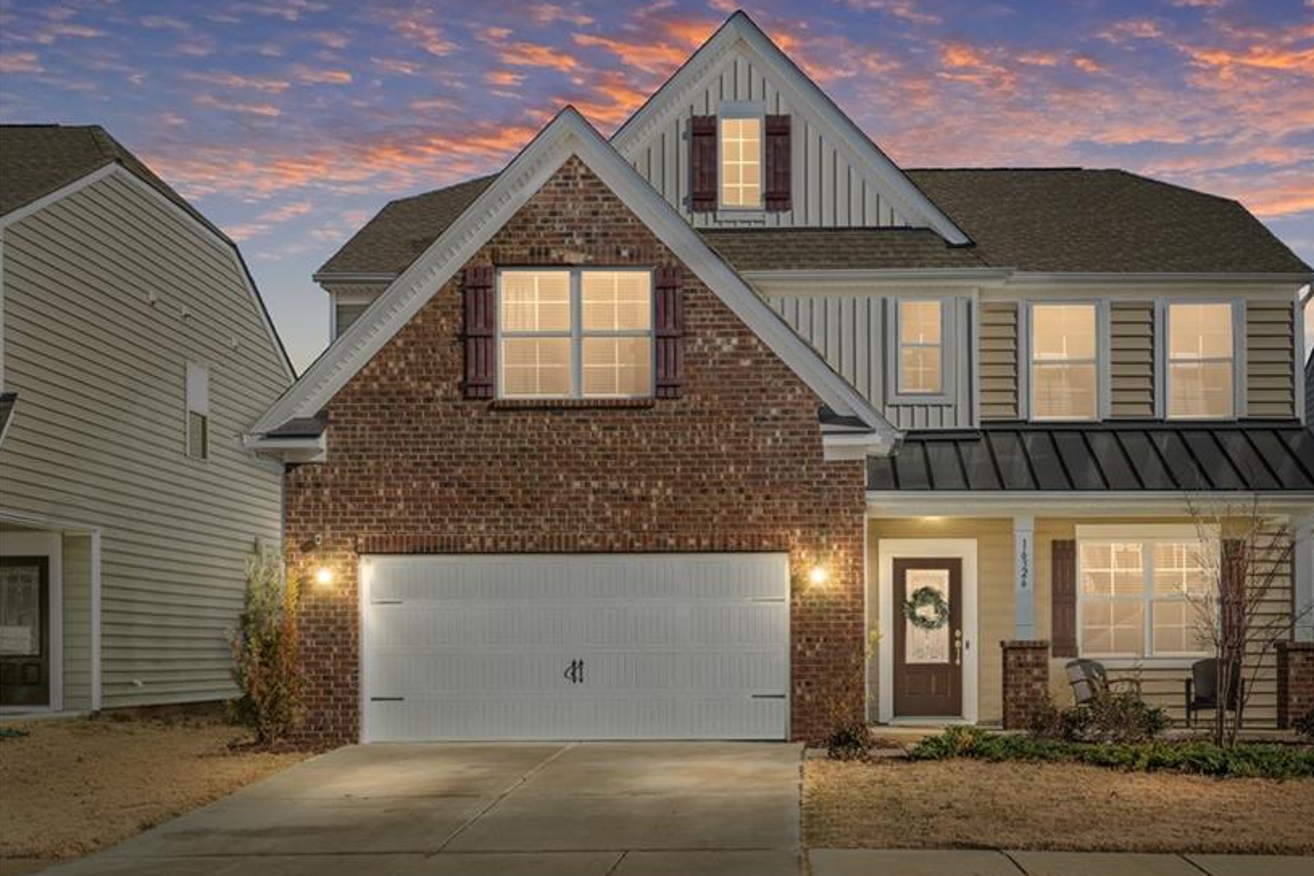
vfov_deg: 30.5
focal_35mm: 44
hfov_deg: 44.1
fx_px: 1606
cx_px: 822
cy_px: 460
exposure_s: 1/200
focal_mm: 35
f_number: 8
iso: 100
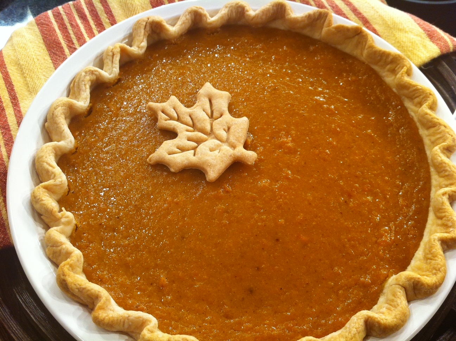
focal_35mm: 35
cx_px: 228
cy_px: 170
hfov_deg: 52.7
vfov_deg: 40.6
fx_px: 460
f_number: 2.8
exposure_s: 1/15
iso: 100
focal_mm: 3.85
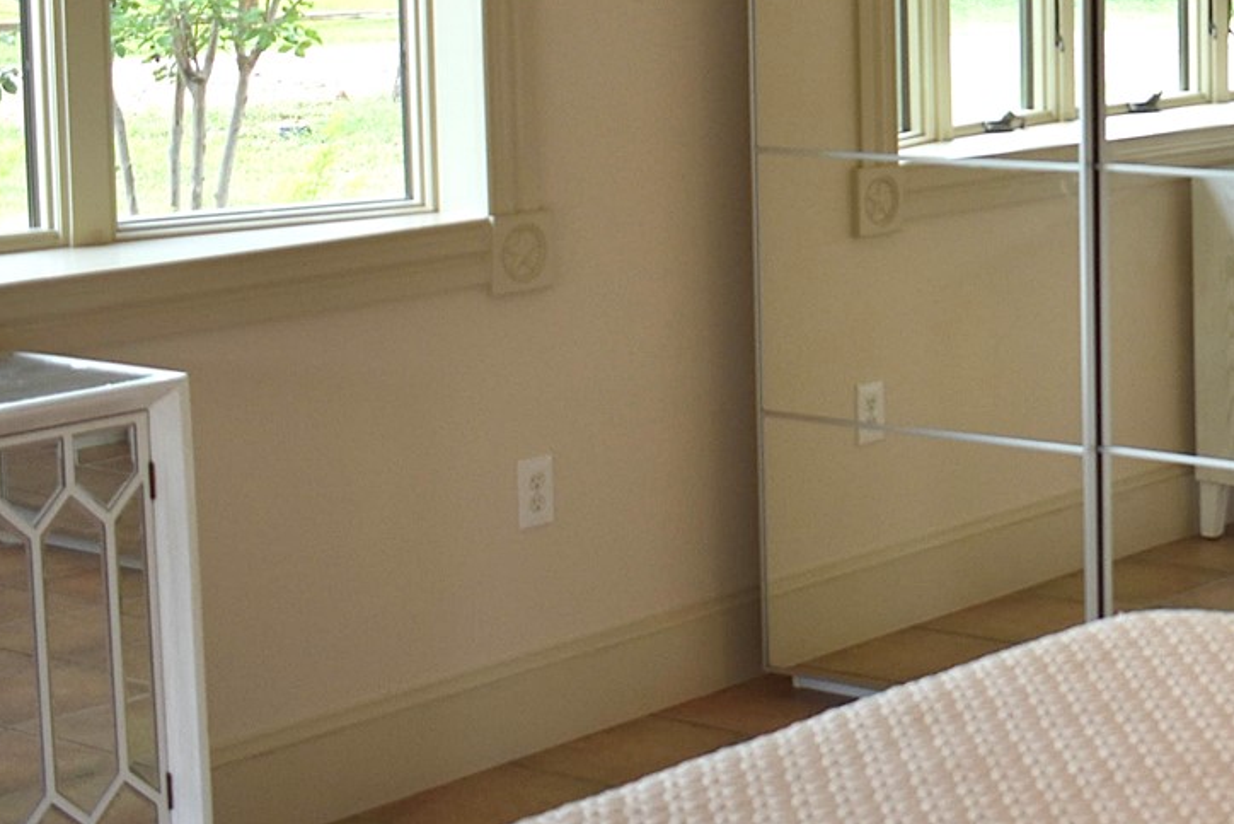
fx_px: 2777
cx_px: 1469
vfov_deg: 16.7
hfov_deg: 23.0
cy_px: 97
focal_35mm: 81
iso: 200
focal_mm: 18
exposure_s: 1/160
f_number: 3.5
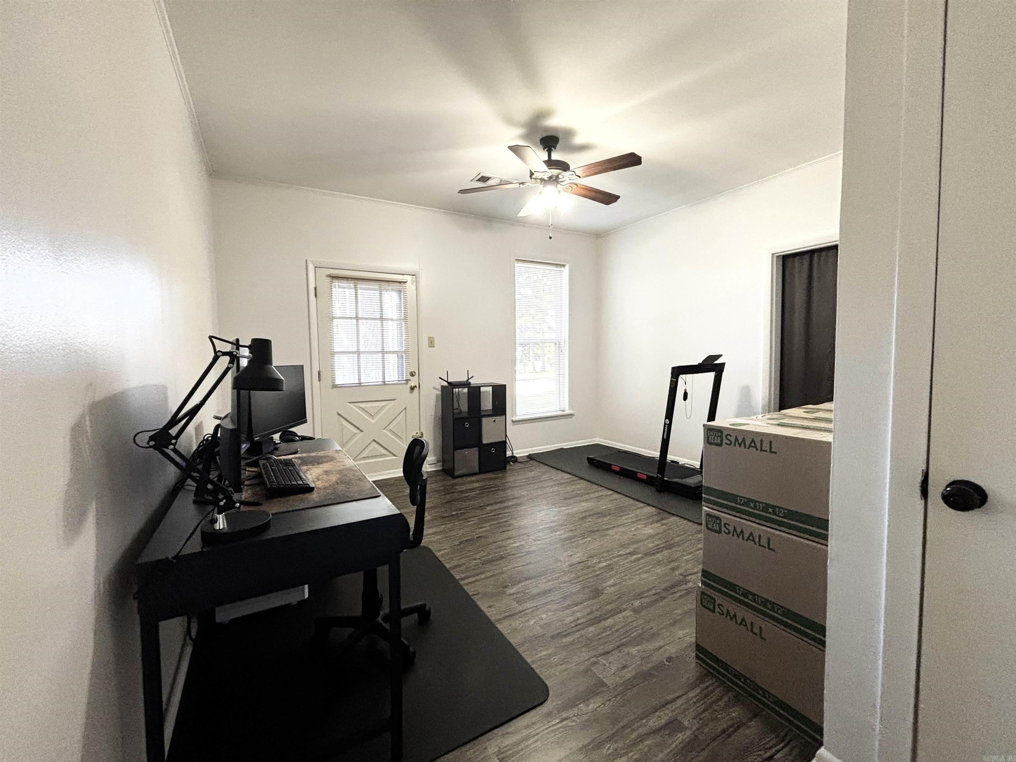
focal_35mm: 14
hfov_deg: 102.1
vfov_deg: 85.7
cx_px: 508
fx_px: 411
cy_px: 381
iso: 320
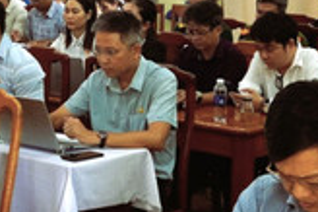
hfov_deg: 21.9
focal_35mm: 89
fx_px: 785
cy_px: 12
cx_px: -16
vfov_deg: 15.1
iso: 1000
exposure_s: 1/160
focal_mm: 18
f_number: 4
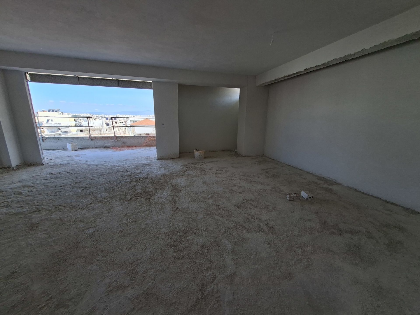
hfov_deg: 106.2
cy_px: 158
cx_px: 210
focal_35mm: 13
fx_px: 158
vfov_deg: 89.9
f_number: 2.2
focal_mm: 1.74
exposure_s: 1/226
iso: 40
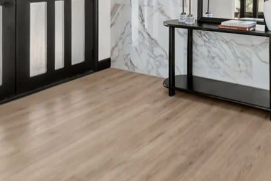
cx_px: 219
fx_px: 286
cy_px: -31
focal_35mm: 38
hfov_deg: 47.7
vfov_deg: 30.3
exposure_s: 1/3
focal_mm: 16
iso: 100
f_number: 7.1
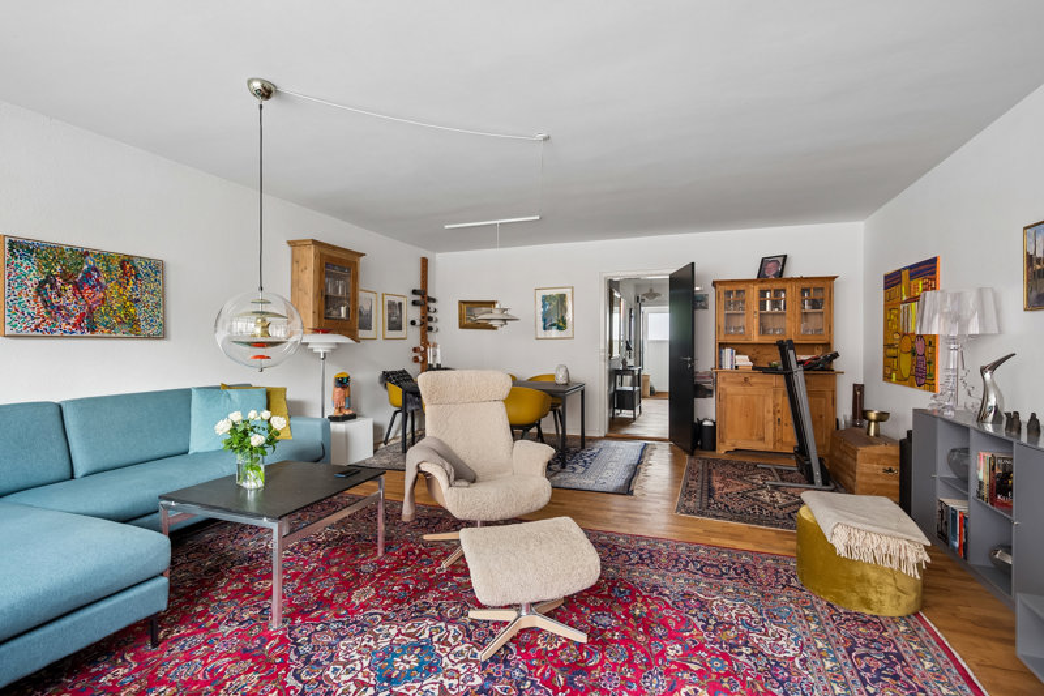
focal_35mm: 16
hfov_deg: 96.7
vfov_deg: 73.7
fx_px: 464
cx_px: 522
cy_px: 348
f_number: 5.6
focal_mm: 16
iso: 400
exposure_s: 1/6
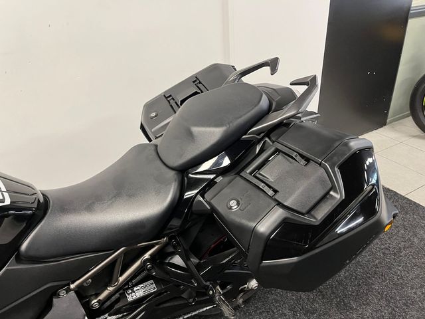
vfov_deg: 53.1
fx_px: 319
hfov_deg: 67.3
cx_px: 212
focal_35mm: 26
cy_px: 160
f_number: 1.6
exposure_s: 1/50
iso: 160
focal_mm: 5.1
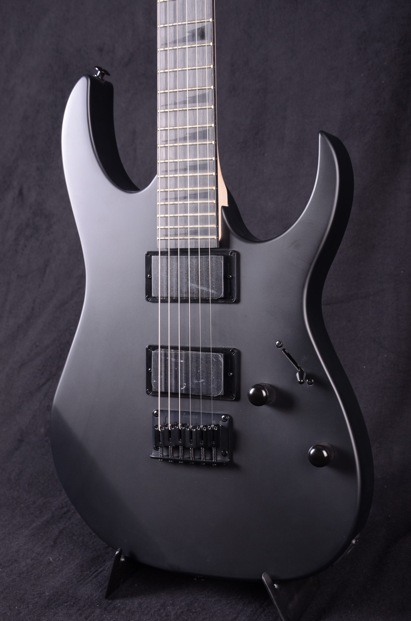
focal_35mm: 57
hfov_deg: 23.7
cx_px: 206
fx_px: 980
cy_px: 310
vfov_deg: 35.1
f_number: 9
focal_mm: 38
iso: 200
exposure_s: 1/200
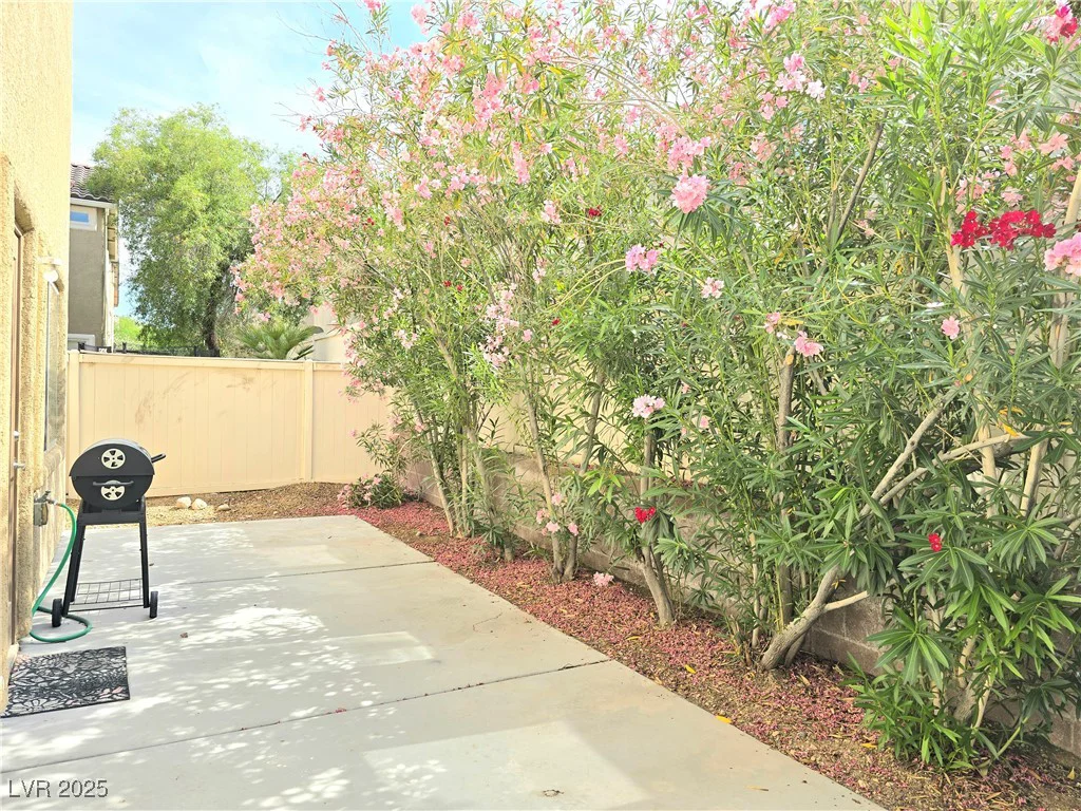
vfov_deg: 58.9
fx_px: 718
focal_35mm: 23
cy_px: 406
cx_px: 540
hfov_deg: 73.9
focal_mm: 6.3
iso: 12
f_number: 1.7
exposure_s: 1/500
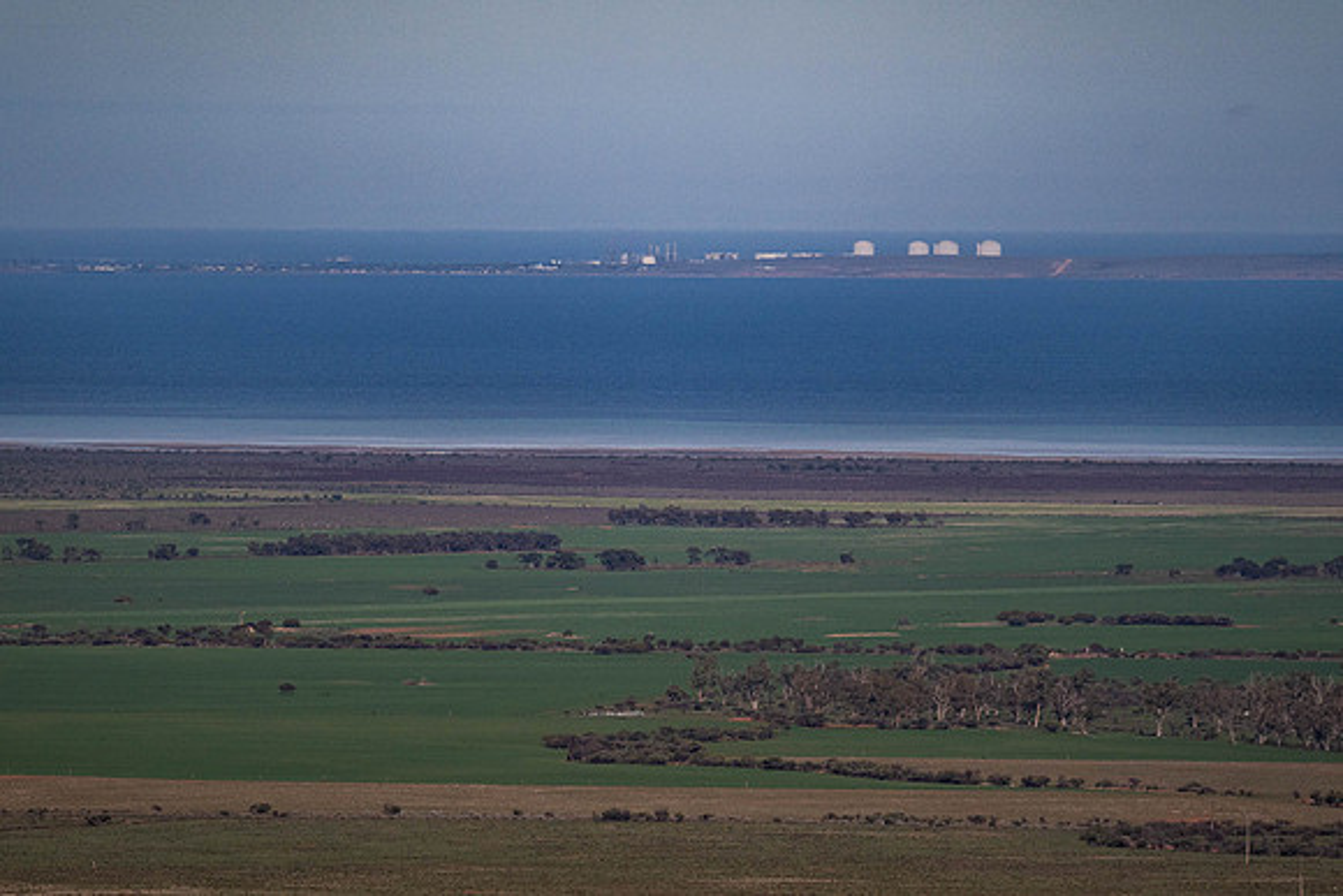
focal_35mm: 500
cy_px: 448
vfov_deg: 2.8
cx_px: 672
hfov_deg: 4.1
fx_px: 18656
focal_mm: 500
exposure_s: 1/12800
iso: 1250
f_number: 5.6
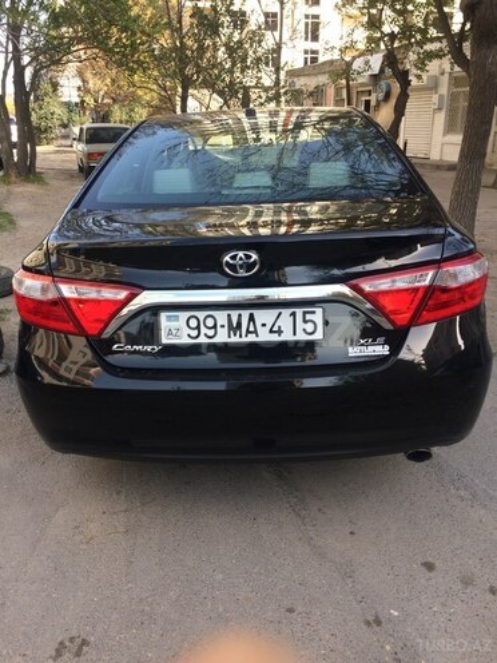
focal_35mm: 29
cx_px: 248
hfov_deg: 48.2
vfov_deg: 61.7
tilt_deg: -20.1
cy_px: 332
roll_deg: +0.5
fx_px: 555
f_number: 2.2
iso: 32
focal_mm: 4.15
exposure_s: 1/360
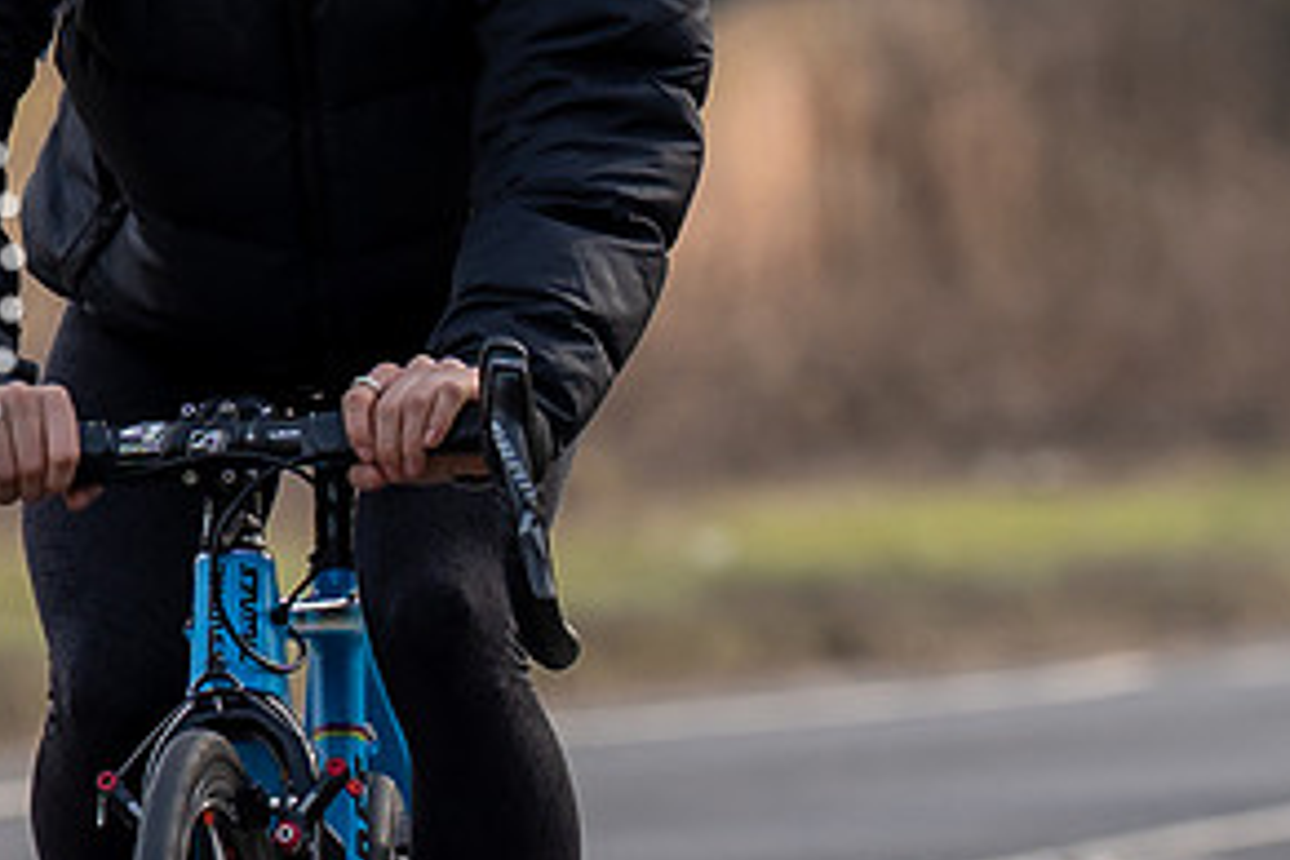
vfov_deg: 1.6
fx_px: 31244
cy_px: -141
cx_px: 328
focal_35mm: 872
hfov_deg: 2.4
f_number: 4
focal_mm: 136
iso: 125
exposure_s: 1/800
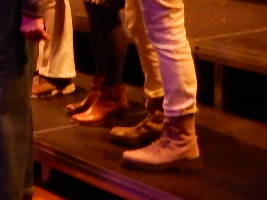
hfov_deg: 14.0
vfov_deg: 11.7
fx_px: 956
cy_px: -45
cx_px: -222
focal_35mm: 124
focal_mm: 5.4
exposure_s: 1/8
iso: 800
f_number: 4
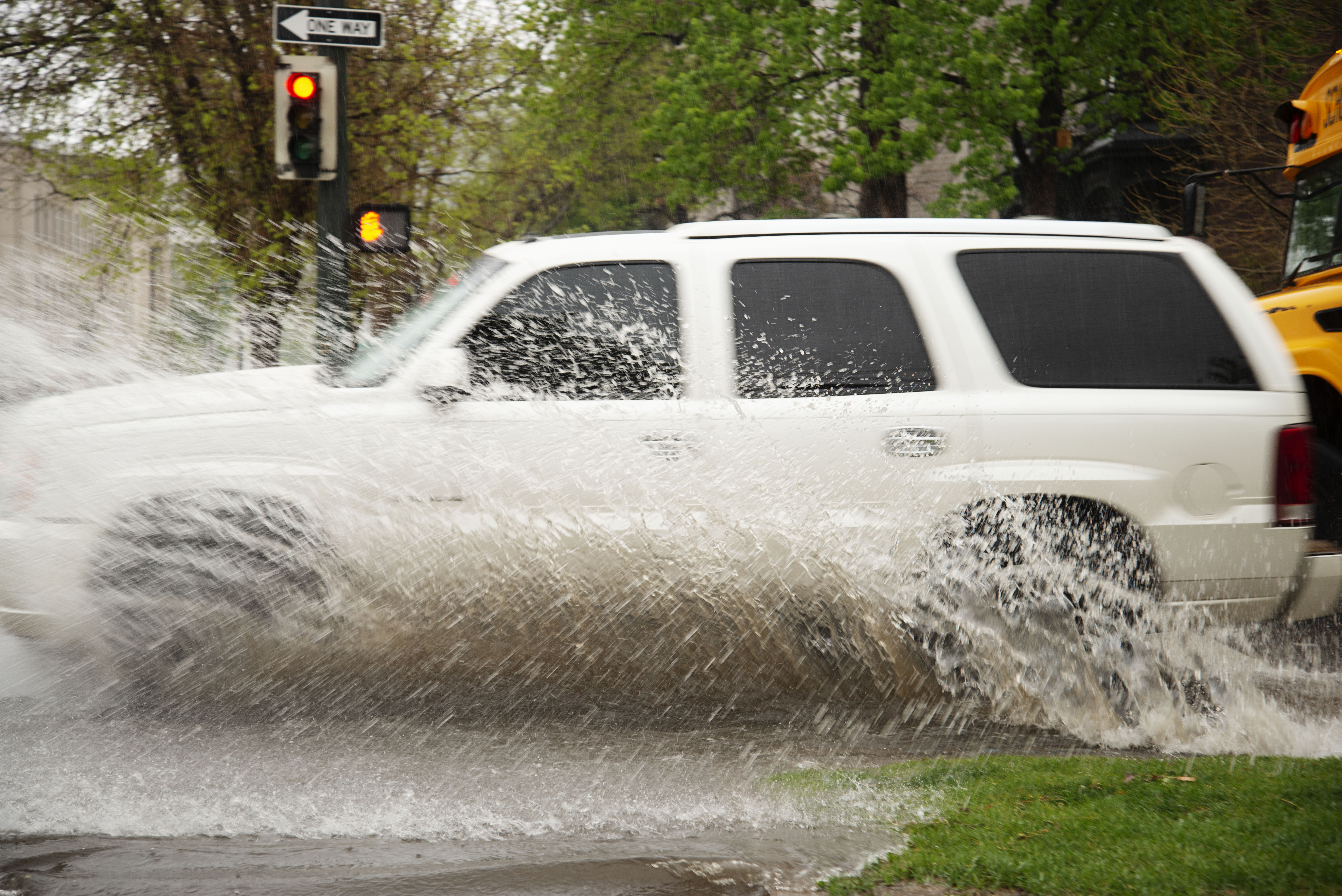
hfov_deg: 28.1
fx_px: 2685
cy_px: 448
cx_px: 671
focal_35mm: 72
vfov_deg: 18.9
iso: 250
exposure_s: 1/100
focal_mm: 72
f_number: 4.5
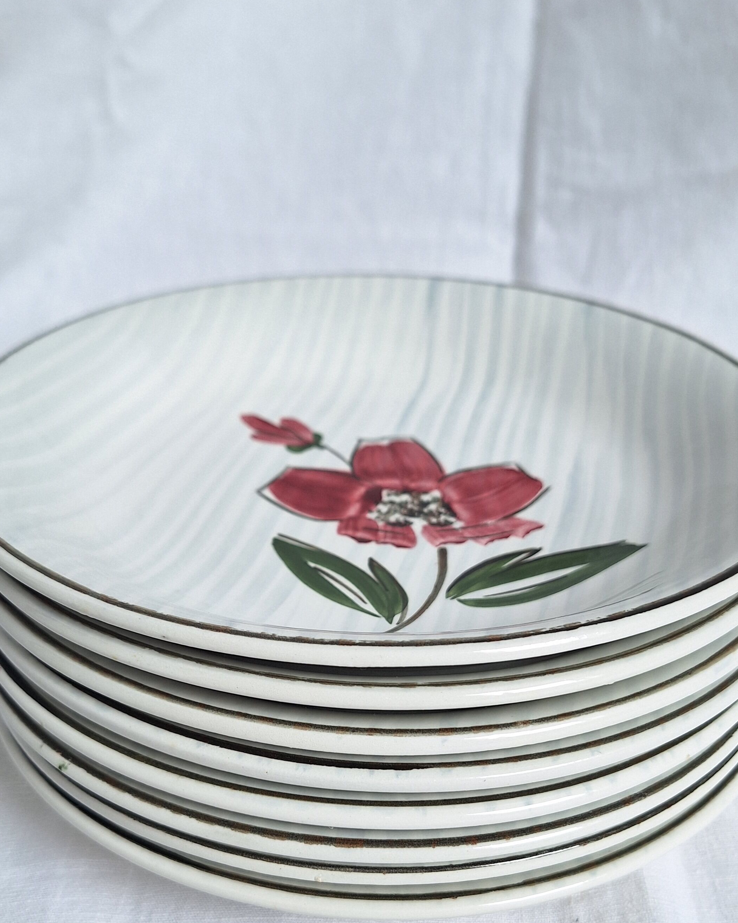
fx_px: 955
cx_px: 355
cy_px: 575
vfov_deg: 51.0
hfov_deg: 42.2
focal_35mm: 35
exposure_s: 1/190
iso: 40
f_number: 1.8
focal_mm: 5.54
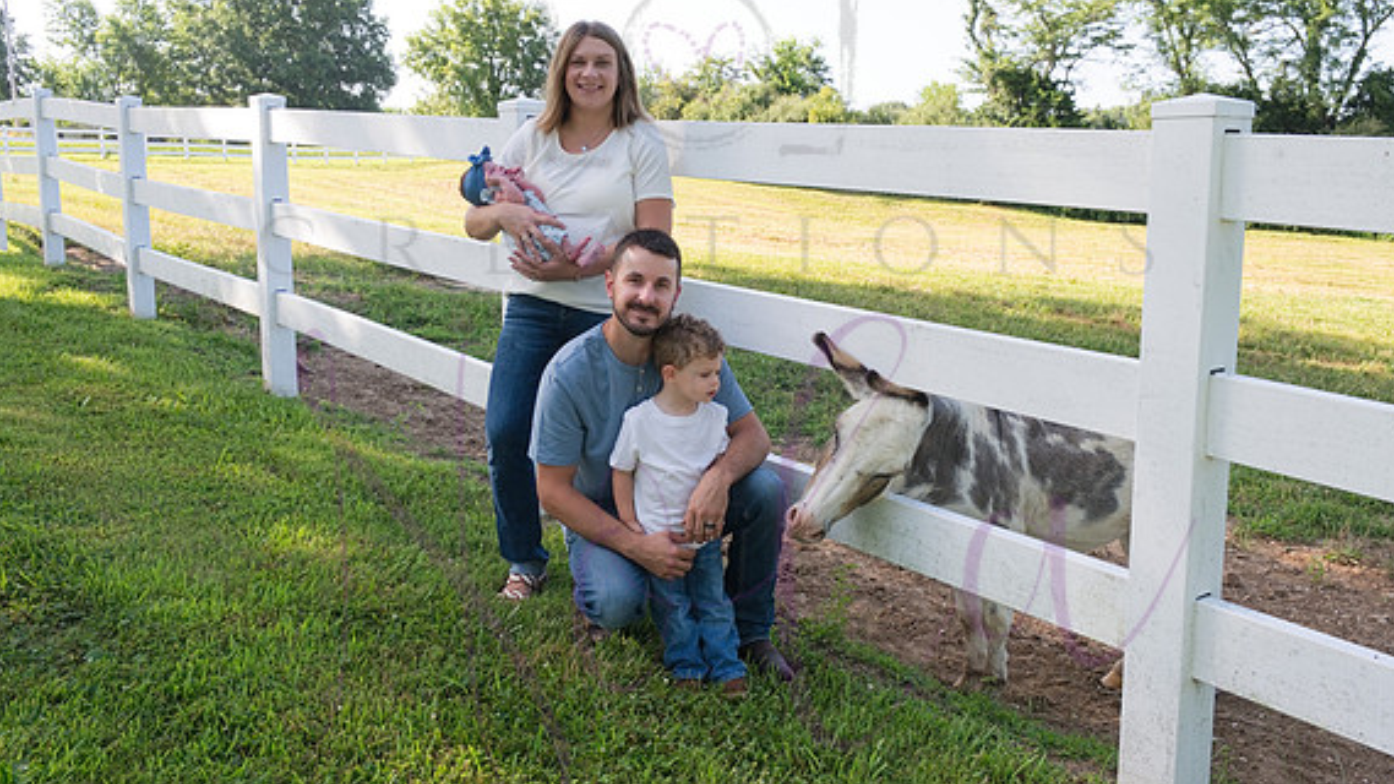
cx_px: 708
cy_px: 365
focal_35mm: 33
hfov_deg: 60.2
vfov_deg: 36.1
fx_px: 1202
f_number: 8
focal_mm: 30.5
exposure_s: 1/320
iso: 400
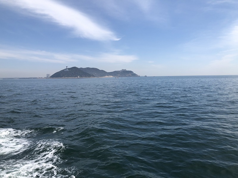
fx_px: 193
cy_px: 89
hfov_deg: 63.4
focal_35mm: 28
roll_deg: +2.3
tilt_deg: -4.4
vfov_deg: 49.7
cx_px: 119
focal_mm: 3.99
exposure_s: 1/3040
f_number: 1.8
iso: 20
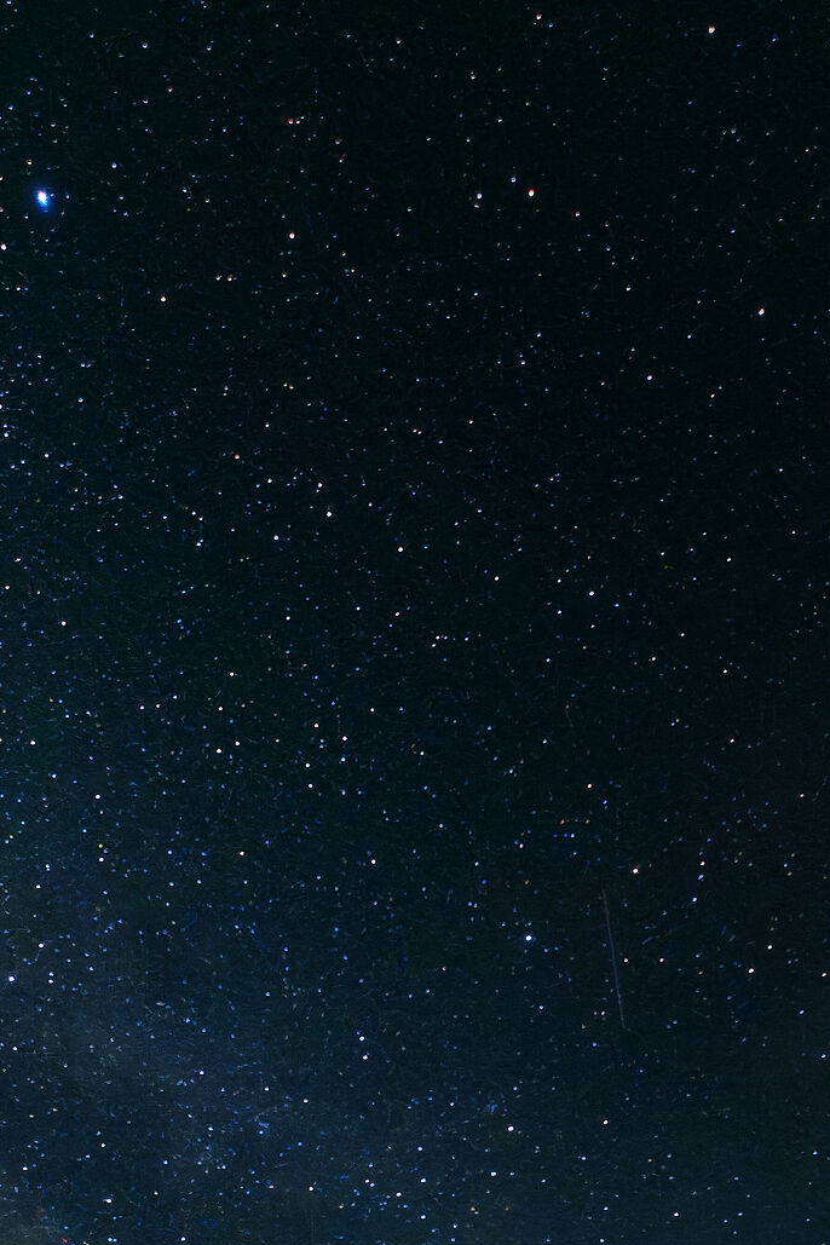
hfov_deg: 37.8
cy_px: 1355
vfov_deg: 43.0
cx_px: 436
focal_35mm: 35
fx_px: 1210
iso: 5000
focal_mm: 10
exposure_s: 20
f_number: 4
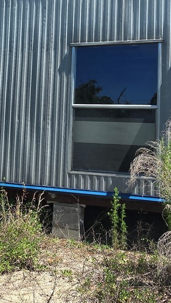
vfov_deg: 49.9
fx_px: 322
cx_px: 64
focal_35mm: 40
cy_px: 112
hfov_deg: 29.6
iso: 50
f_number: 2.2
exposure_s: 1/1550
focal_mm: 2.2
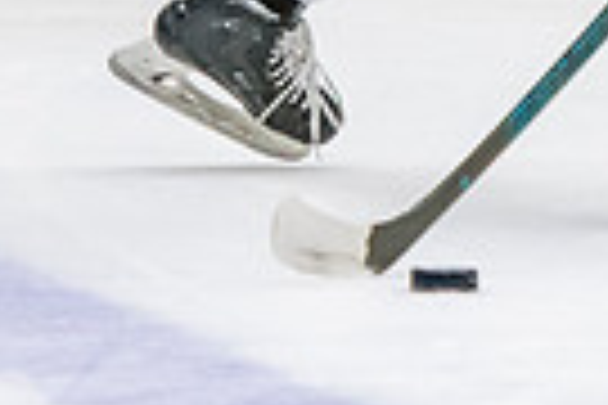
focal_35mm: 1057
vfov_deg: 1.3
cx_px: 911
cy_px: -535
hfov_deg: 1.9
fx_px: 17850
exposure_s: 1/640
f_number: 3.2
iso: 2000
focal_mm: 135
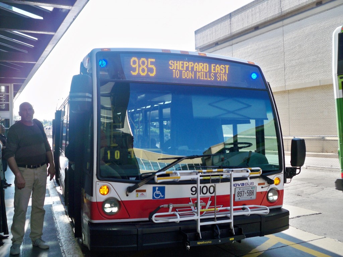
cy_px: 128
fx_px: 347
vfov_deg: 40.7
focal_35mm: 35
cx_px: 172
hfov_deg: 52.6
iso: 160
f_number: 3.1
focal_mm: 6.3
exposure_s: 1/320
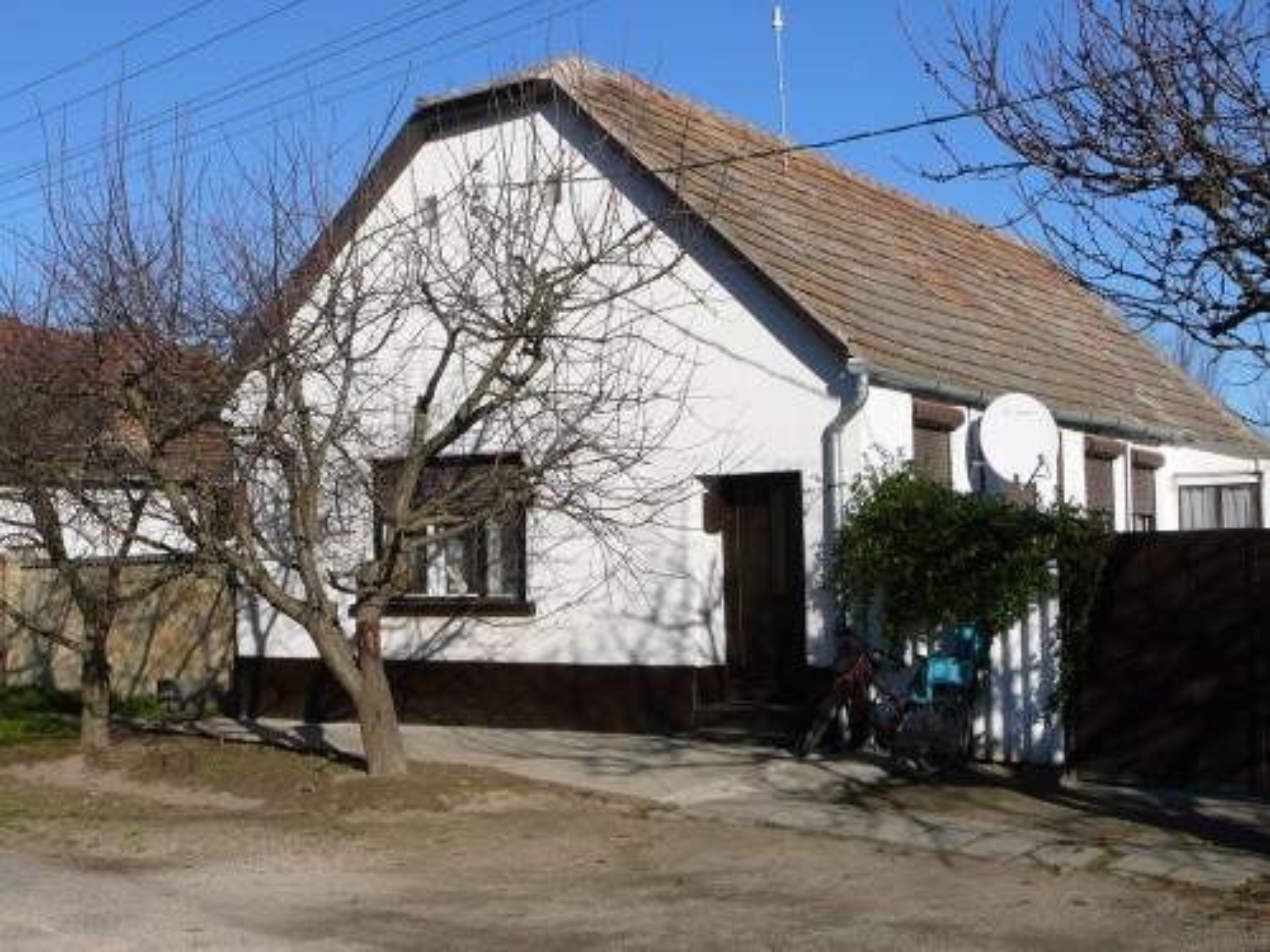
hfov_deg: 38.9
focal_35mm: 49
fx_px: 1798
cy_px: 476
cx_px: 635
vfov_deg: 29.7
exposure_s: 1/640
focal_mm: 7.3
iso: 80
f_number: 5.6
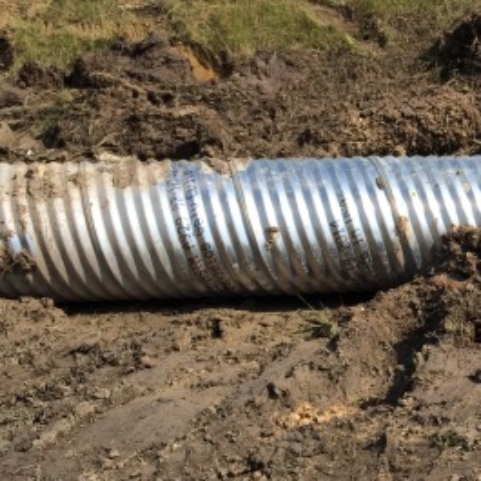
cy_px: 60
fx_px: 975
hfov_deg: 25.5
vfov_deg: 26.9
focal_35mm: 62
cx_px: 539
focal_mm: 4.15
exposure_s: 1/2740
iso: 32
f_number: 2.2
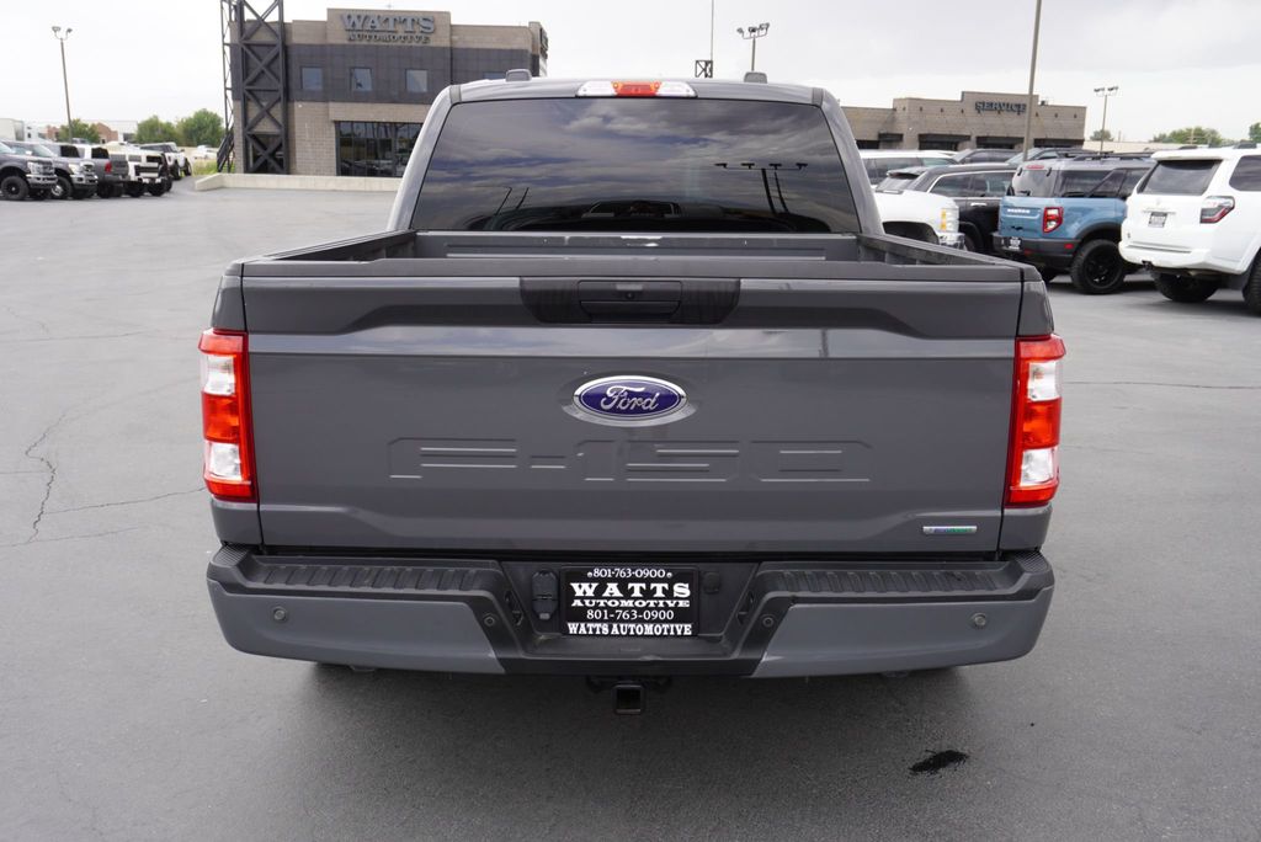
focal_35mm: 32
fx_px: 1104
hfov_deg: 59.5
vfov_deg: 41.8
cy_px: 421
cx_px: 630
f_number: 6.3
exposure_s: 1/100
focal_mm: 21
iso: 100
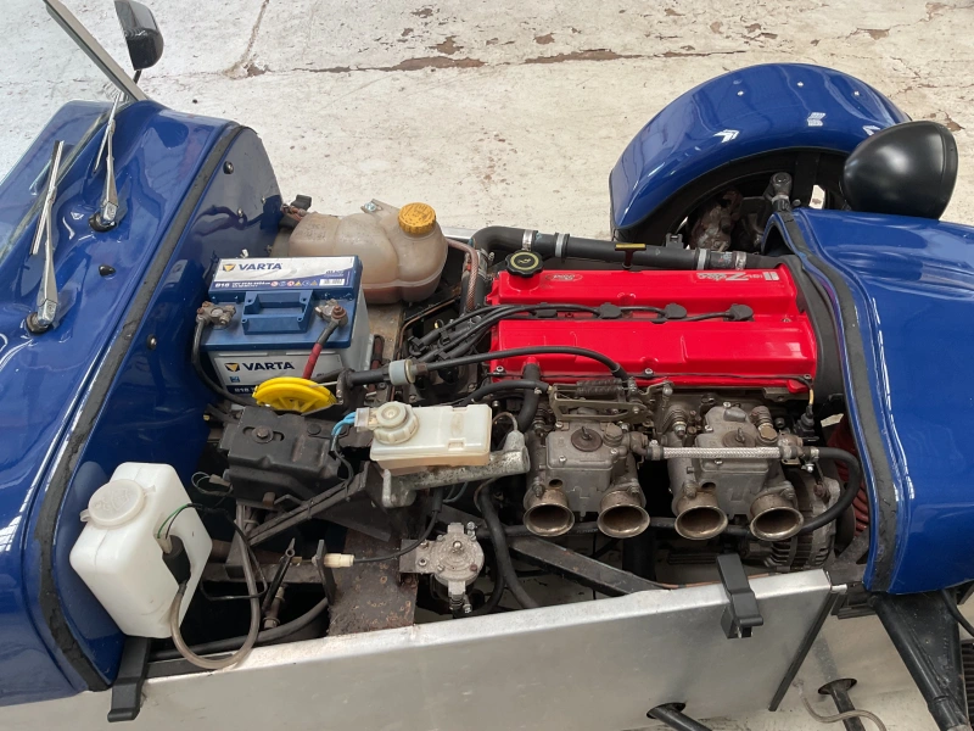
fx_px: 816
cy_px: 366
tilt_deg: -47.2
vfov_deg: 48.2
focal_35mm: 29
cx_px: 487
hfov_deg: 61.7
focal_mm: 3
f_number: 1.8
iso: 40
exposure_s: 1/50
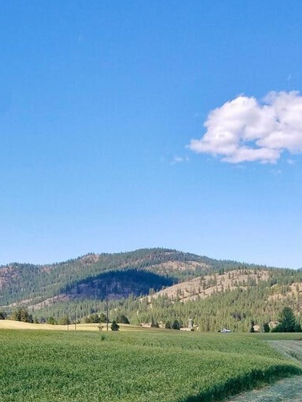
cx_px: 201
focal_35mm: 53
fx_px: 616
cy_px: 380
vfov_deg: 33.7
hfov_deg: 27.4
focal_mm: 4.2
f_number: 1.7
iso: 50
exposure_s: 1/1716
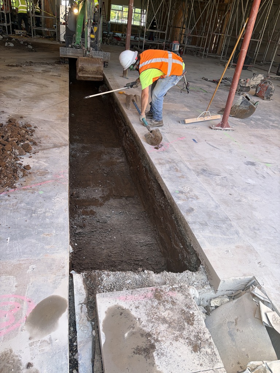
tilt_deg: -30.6
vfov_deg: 67.3
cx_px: 140
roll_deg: -7.0
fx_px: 280
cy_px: 186
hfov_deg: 53.1
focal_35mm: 26
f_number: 1.6
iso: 40
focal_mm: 5.96
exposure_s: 1/122
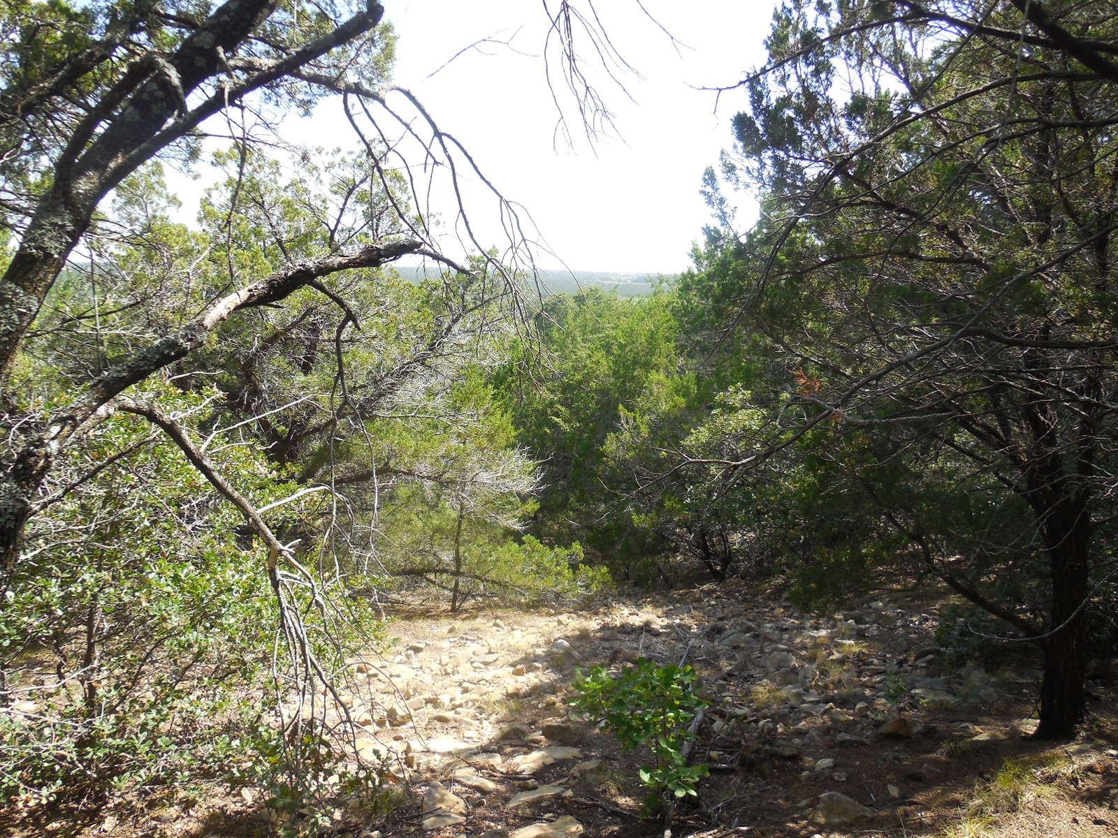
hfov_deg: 69.4
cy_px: 419
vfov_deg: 54.9
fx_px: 807
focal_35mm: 25
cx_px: 559
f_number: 3.1
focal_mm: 4.5
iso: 125
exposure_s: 1/400
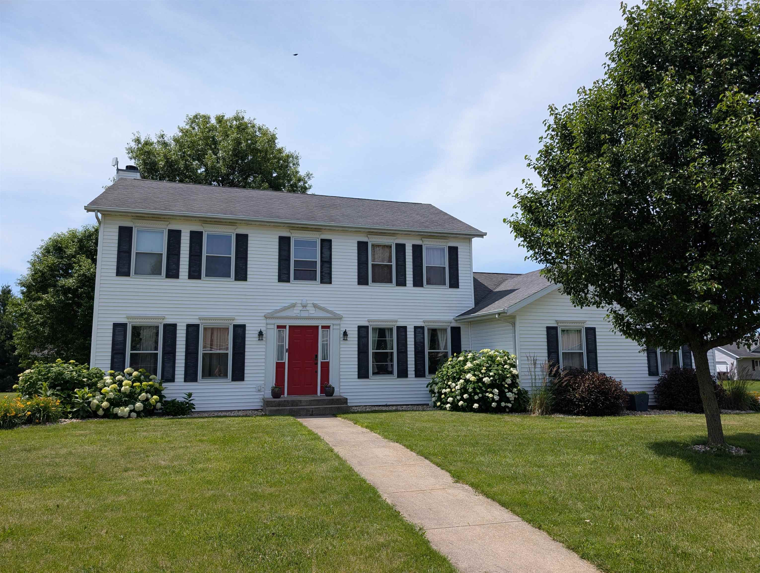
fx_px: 528
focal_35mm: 24
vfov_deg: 56.9
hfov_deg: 71.5
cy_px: 286
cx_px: 380
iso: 24
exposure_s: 1/1357
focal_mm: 6.9
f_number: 1.68
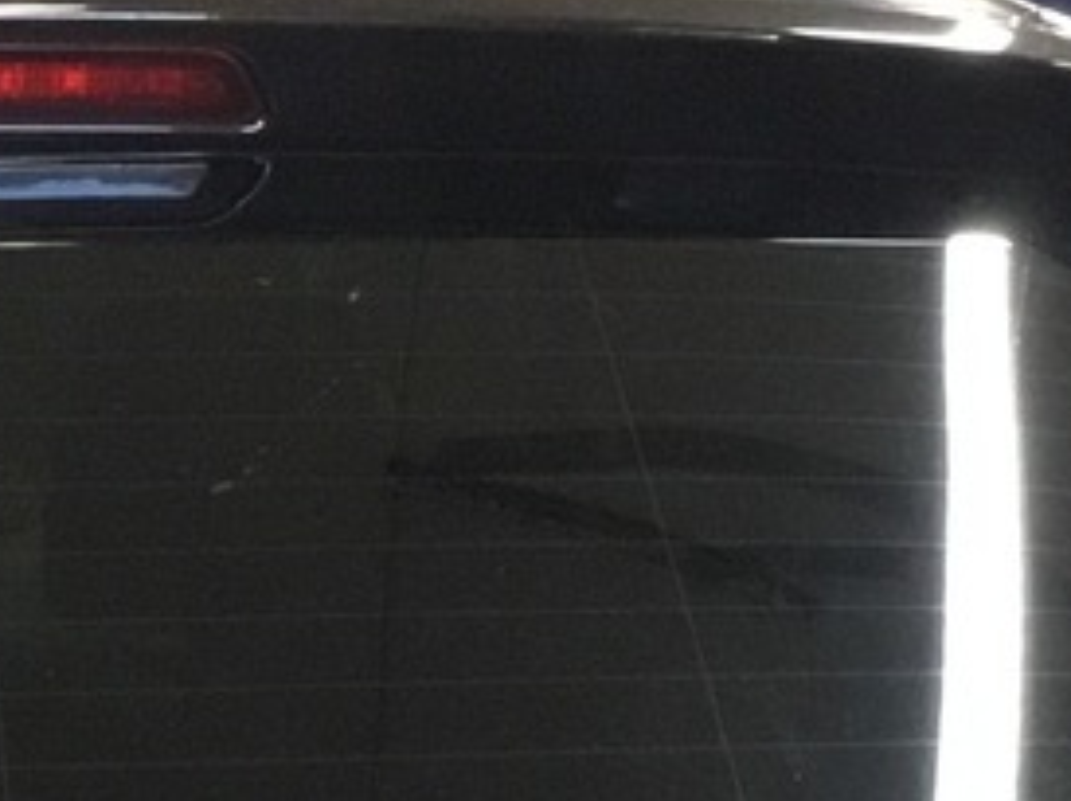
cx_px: -371
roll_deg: +1.6
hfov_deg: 11.8
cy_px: 1801
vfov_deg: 8.4
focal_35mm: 163
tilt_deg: -17.9
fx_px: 5039
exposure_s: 1/33
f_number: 2.4
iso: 200
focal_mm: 3.3
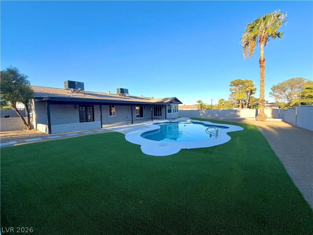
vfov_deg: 85.7
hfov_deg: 102.1
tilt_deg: -3.8
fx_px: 127
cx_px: 156
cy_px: 118
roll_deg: +1.9
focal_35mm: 14
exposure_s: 1/742
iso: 40
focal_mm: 2.22
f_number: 2.2
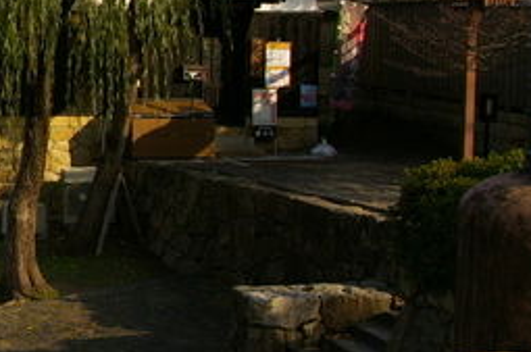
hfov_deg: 21.1
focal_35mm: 82
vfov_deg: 16.5
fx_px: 1201
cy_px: 71
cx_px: -263
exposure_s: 1/180
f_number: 9.5
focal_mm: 17
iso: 200
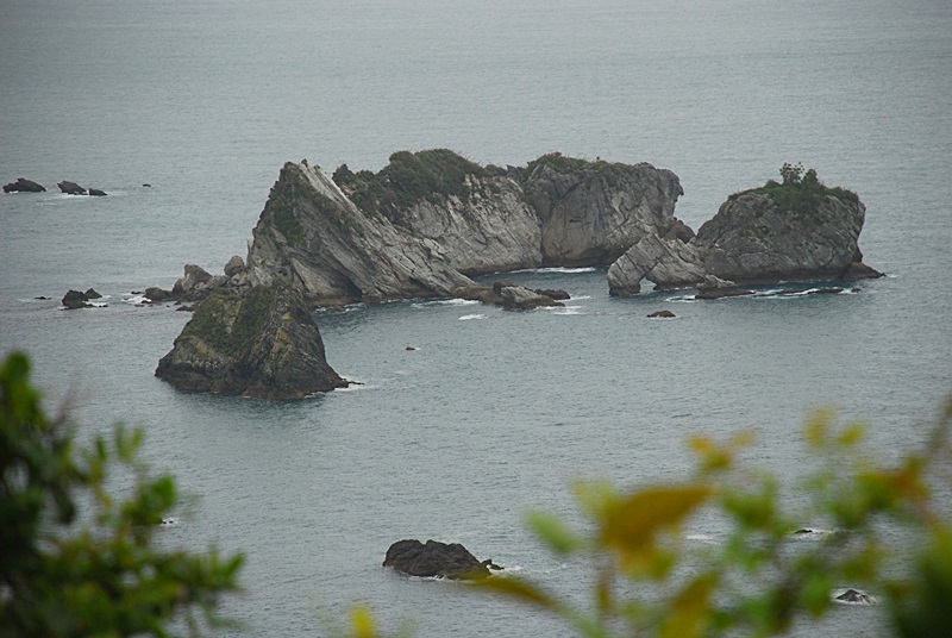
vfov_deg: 6.8
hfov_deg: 10.1
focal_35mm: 202
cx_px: 476
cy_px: 319
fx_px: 5363
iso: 400
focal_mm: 135
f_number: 5.6
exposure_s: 1/1000
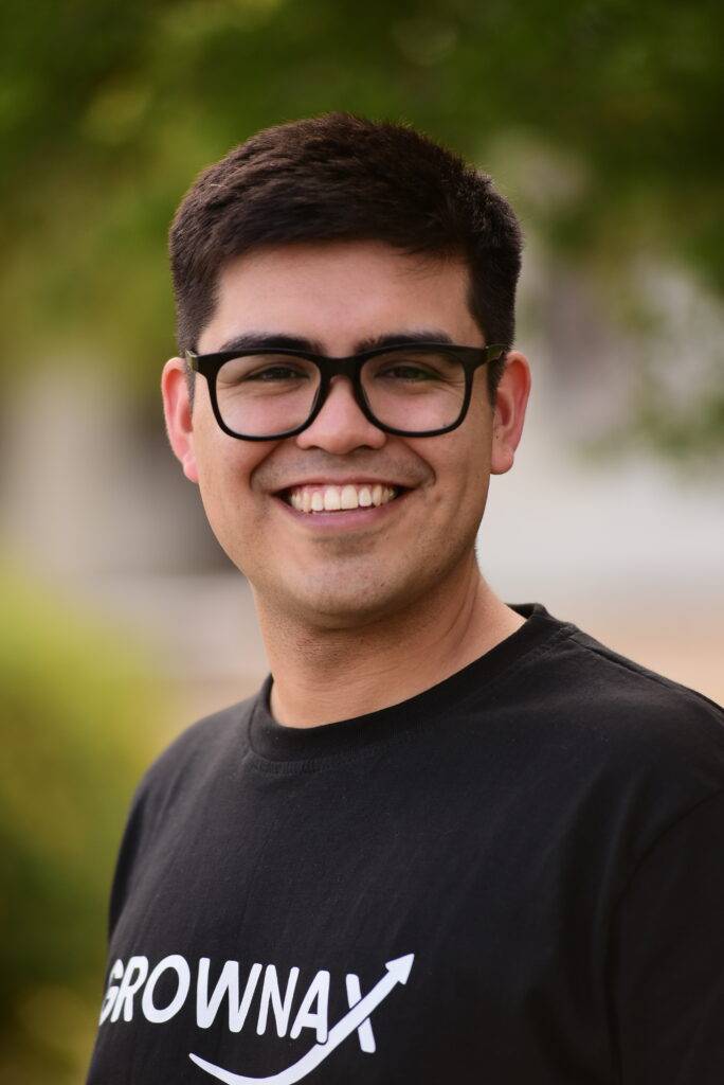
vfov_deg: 10.3
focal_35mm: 200
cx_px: 362
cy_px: 542
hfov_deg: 6.9
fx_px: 6025
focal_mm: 200
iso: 500
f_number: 3.5
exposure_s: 1/400
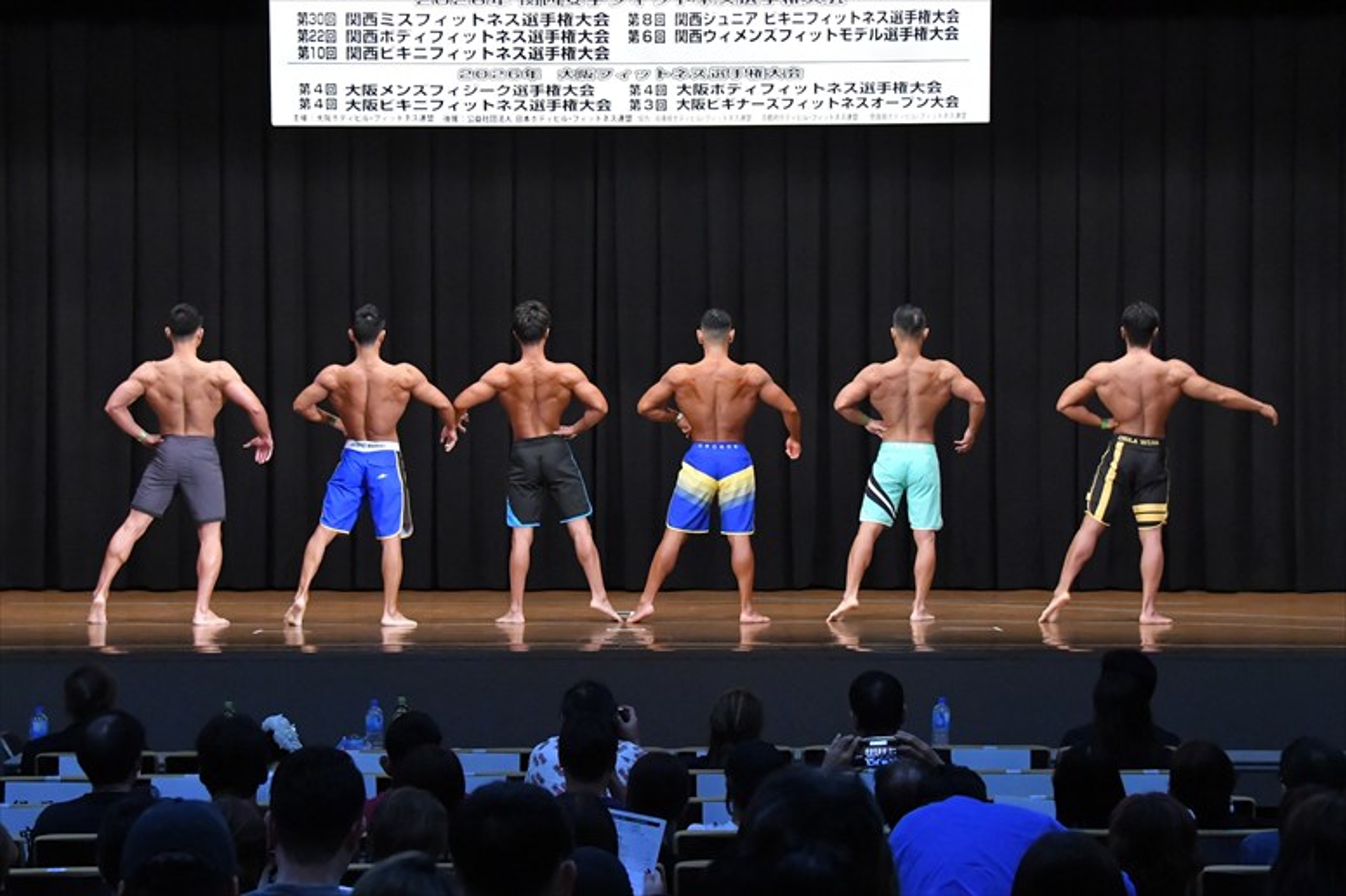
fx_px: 3476
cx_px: 673
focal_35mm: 93
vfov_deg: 14.7
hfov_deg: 21.9
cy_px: 448
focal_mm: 62
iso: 8000
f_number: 5.6
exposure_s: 1/400
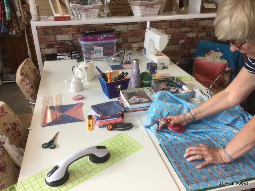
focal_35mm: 31
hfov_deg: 58.4
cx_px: 128
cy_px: 96
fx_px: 228
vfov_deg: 45.4
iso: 40
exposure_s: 1/100
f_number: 2.4
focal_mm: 3.3
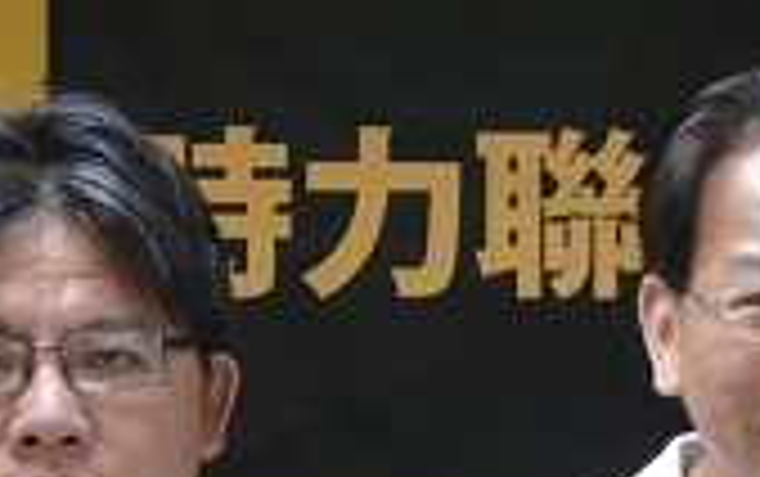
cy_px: 684
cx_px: 1111
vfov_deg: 5.5
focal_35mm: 236
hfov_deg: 8.7
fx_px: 4893
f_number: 5
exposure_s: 1/60
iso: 800
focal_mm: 12.38
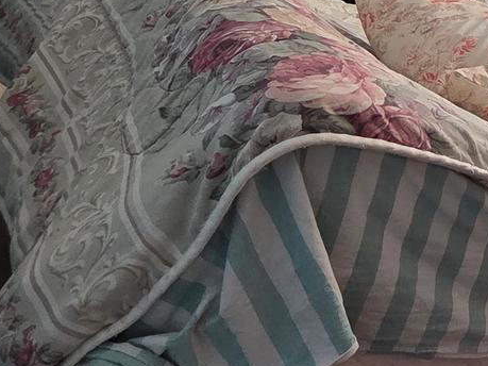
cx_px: 852
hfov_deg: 22.2
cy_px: -81
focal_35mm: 58
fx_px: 817
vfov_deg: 23.0
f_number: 2.2
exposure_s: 1/120
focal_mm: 2.2
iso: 160
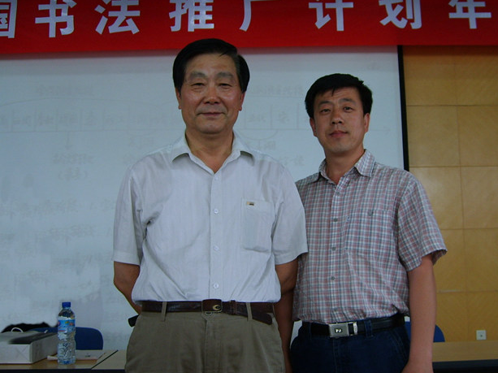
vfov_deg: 35.9
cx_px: 278
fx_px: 575
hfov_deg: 46.7
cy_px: 189
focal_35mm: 40
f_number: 2.8
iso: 59
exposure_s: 1/30
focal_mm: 5.8
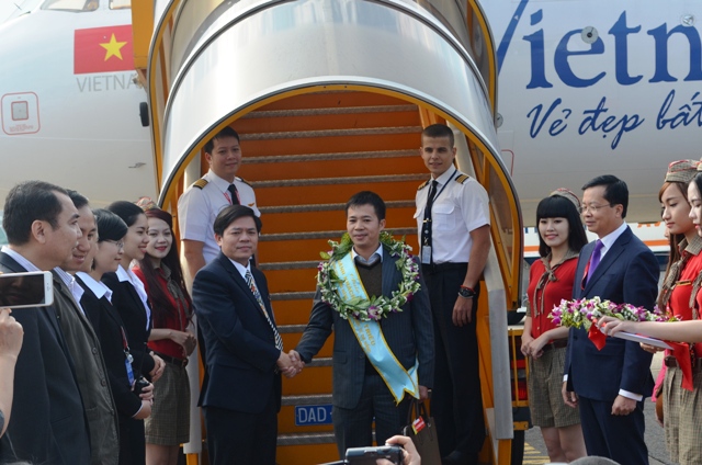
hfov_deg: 24.7
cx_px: 351
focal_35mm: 82
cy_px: 232
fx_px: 1606
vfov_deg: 16.5
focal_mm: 55
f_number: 8
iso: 200
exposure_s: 1/250
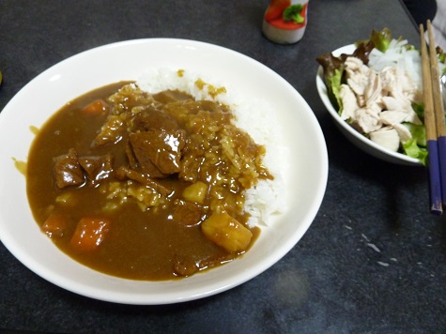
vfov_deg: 54.9
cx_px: 223
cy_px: 167
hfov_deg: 69.4
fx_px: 322
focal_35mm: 25
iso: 400
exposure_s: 1/20
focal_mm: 4.1
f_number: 3.3
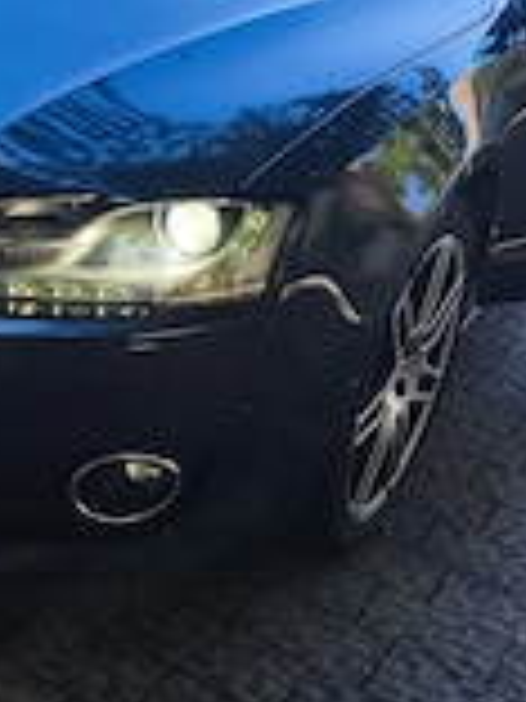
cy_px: 320
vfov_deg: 32.7
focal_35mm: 59
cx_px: 279
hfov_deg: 24.8
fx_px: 1195
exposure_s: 1/270
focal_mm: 6.18
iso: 50
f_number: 1.65
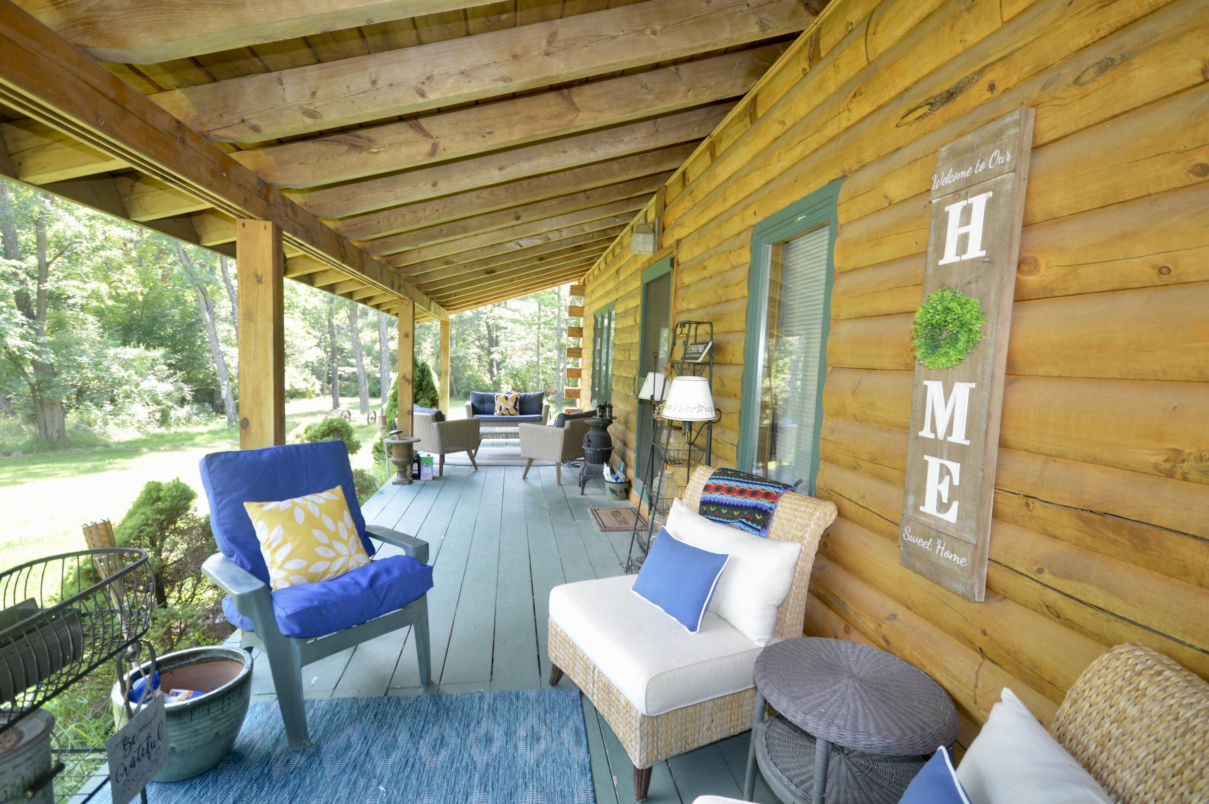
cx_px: 604
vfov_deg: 69.5
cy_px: 402
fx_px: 579
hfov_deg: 92.5
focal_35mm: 17
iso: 400
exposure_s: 1/80
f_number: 4.2
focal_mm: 11.5
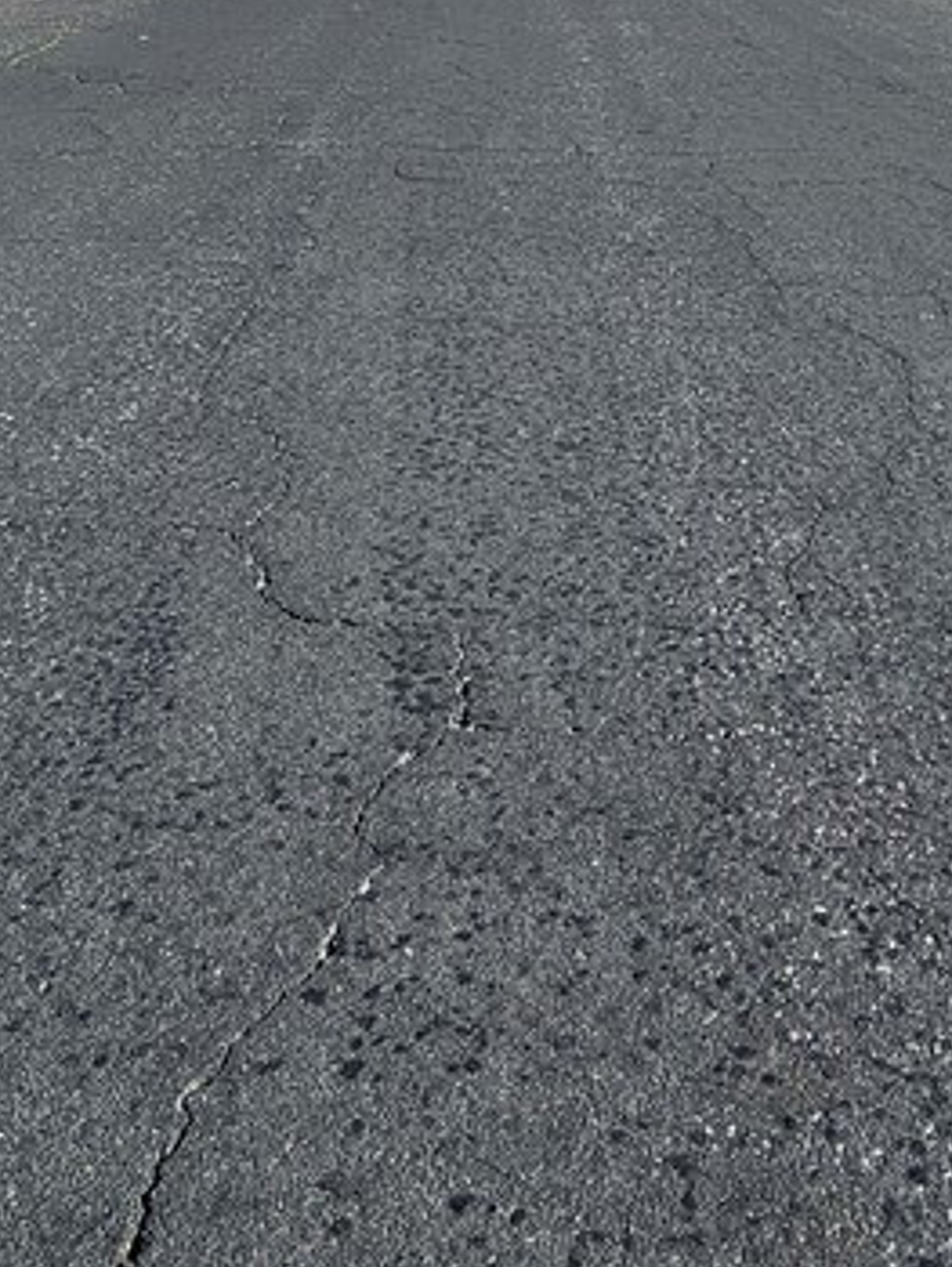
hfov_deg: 36.7
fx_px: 1392
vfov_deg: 44.9
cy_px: 152
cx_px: 731
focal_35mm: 38
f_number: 2.2
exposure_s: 1/2198
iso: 50
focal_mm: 2.2
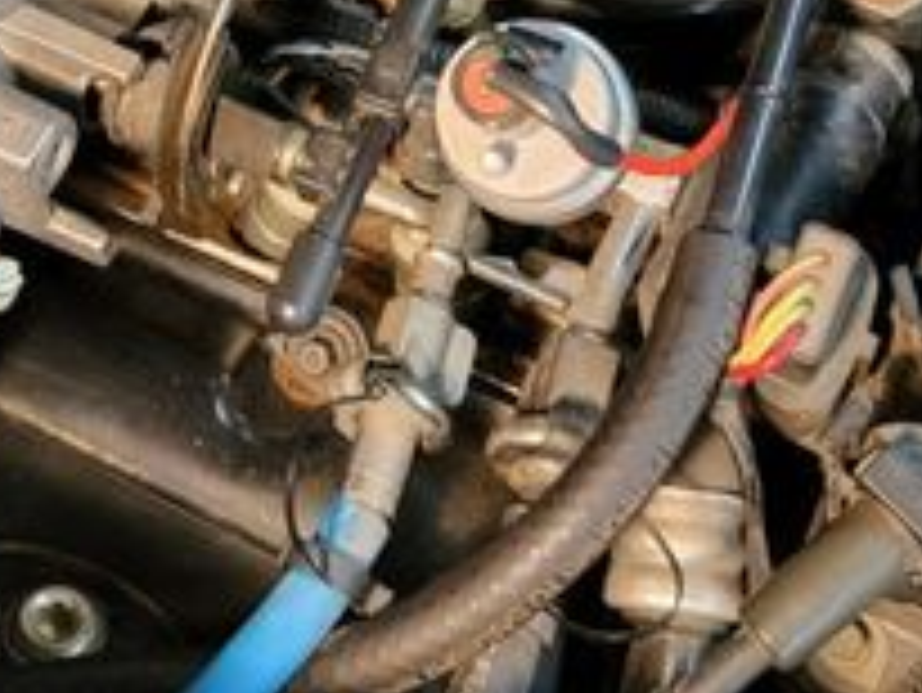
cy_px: -238
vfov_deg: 18.2
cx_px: 292
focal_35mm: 75
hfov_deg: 25.8
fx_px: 1999
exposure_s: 1/40
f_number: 1.8
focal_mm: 6.7
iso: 500
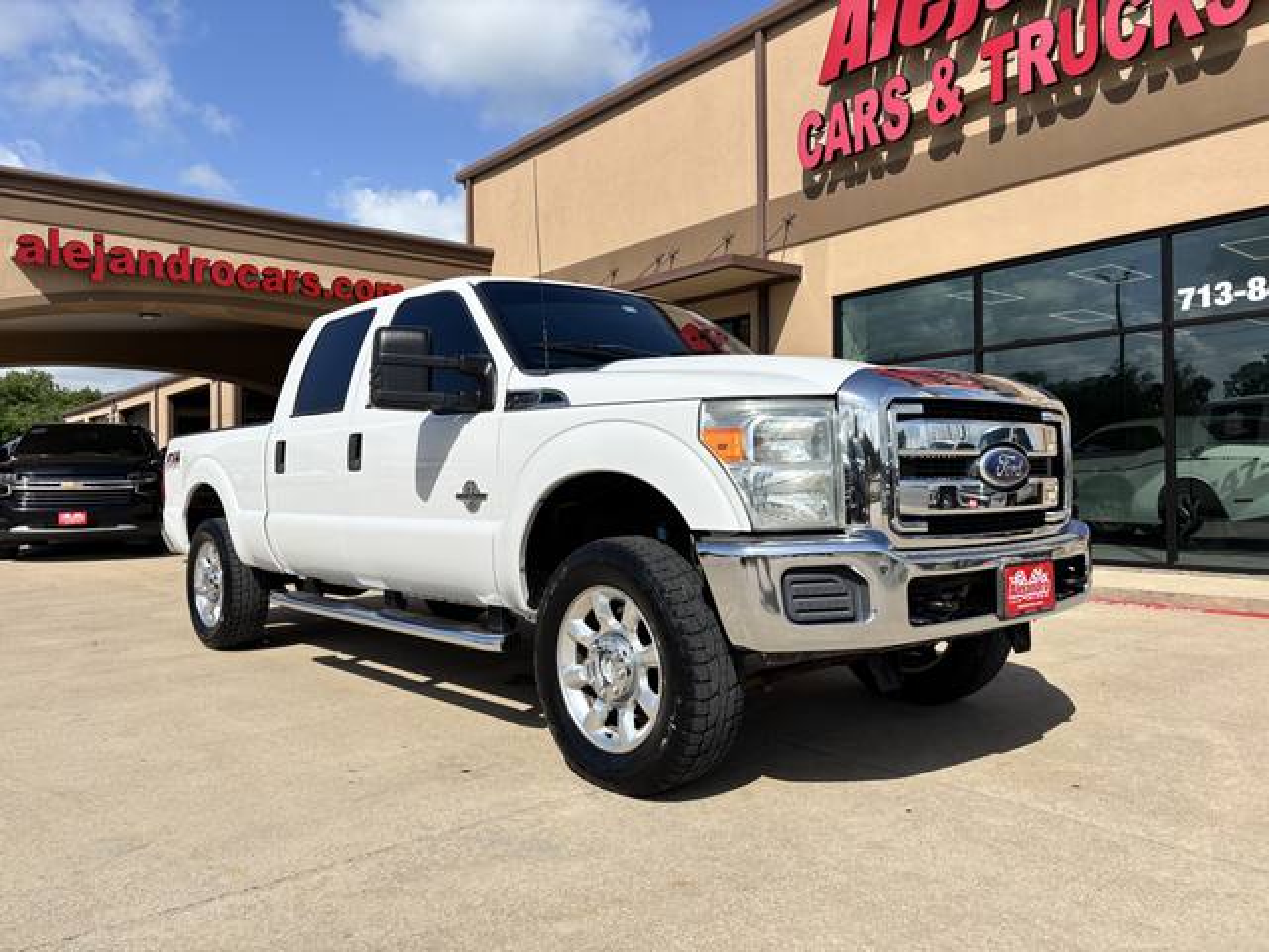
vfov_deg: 53.1
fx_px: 953
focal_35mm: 26
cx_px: 634
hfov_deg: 67.3
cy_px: 476
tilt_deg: +1.0
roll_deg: +0.0
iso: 50
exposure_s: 1/6329
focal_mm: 5.96
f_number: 1.6
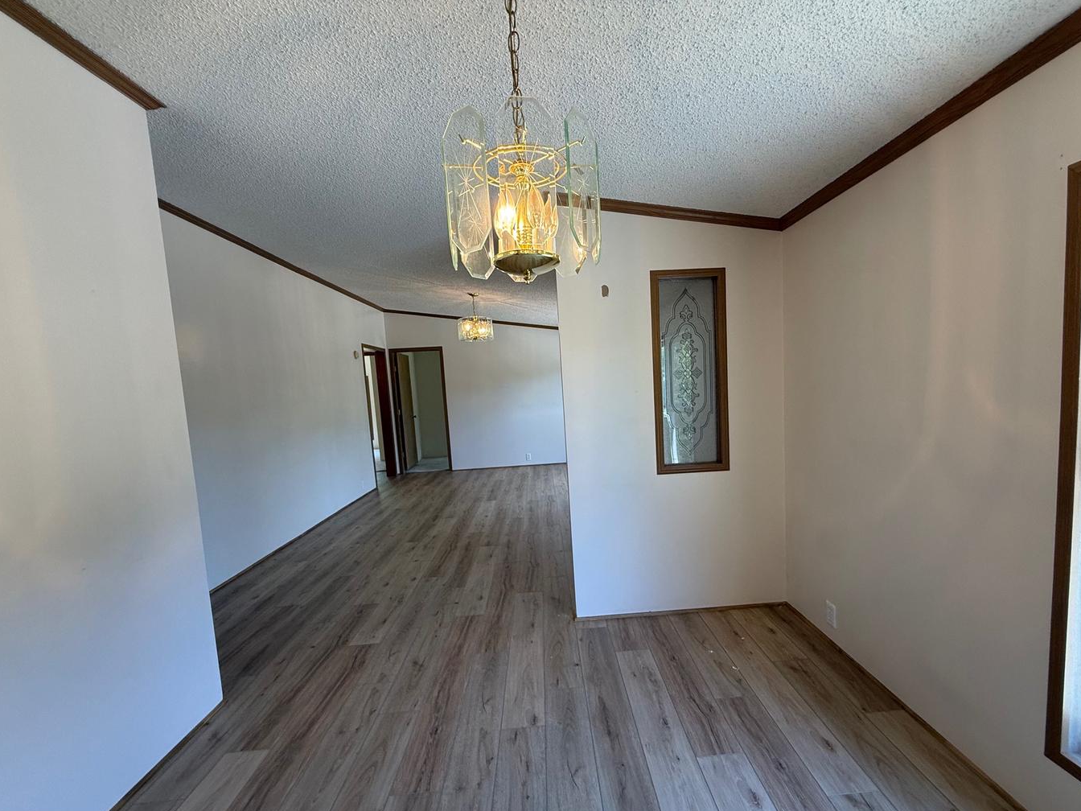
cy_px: 431
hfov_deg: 98.1
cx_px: 563
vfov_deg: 81.6
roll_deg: +3.8
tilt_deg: -5.4
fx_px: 468
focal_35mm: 15
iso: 125
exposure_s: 1/120
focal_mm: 2.22
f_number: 2.2
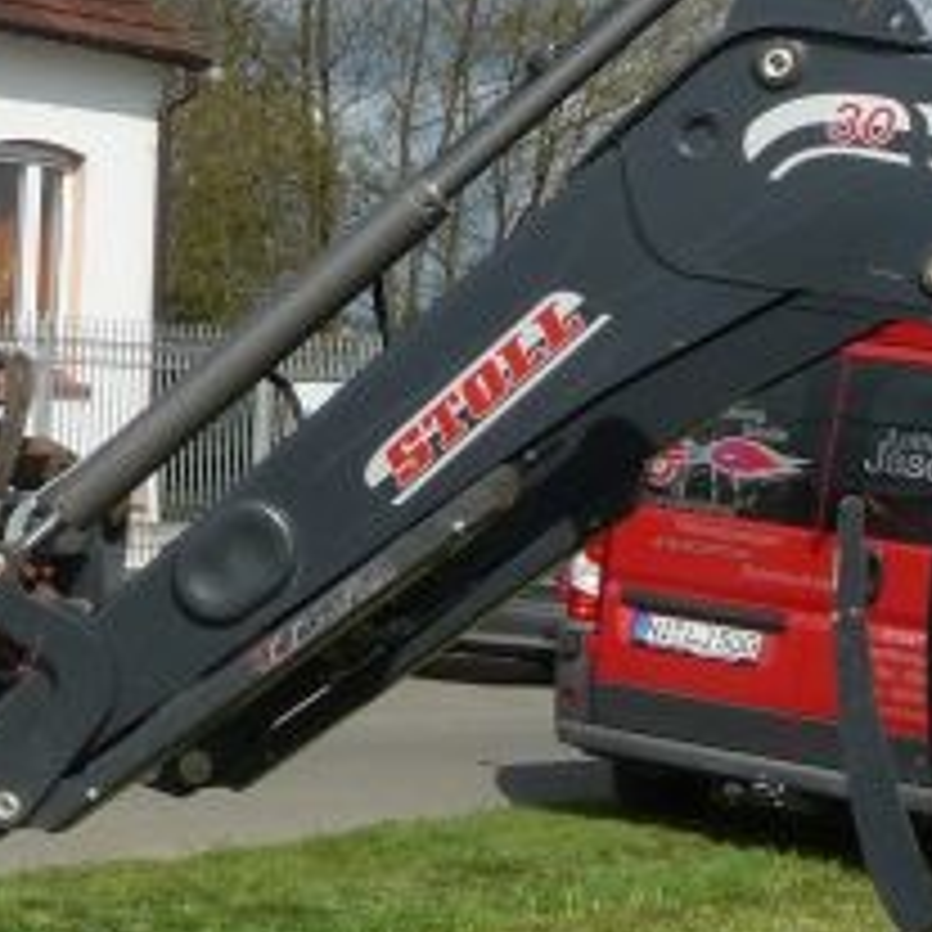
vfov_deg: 14.2
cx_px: -279
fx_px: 3747
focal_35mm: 123
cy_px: 617
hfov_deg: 13.7
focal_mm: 6
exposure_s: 1/320
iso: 100
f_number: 9
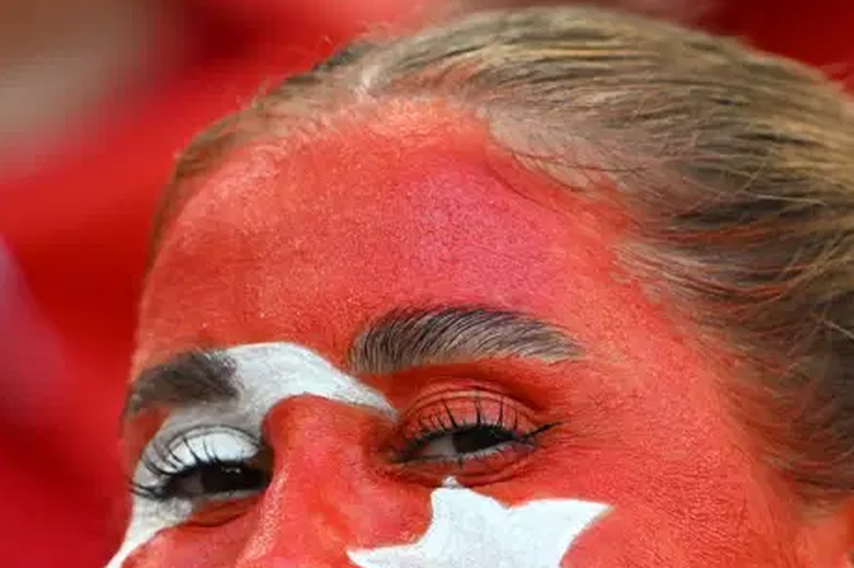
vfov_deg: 1.2
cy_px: 507
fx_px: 27275
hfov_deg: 1.8
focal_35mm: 1151
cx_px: 393
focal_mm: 400
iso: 1600
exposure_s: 1/1250
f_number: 2.8
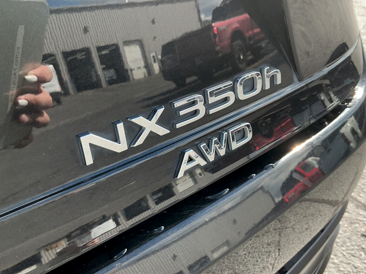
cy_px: 137
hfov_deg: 60.0
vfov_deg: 46.8
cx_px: 183
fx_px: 317
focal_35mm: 30
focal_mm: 3
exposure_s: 1/465
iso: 32
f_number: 1.8
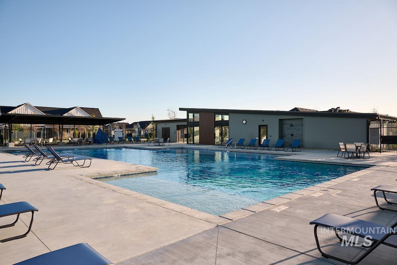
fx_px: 276
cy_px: 132
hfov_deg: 71.5
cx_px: 198
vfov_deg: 51.3
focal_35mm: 25
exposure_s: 1/60
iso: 100
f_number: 11
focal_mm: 25
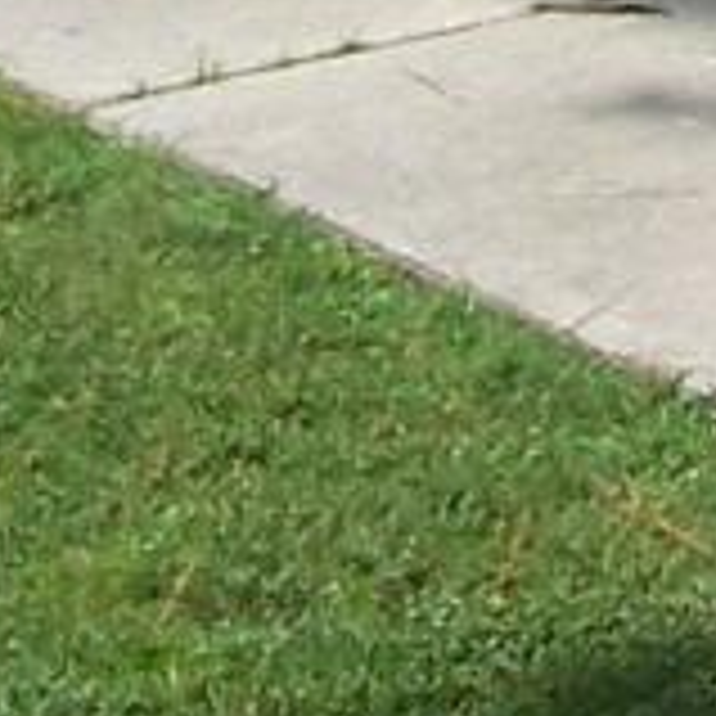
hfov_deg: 3.4
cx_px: 1130
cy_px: -1752
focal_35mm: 509
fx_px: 11911
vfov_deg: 3.3
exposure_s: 1/750
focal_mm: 9.8
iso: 80
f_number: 4.5
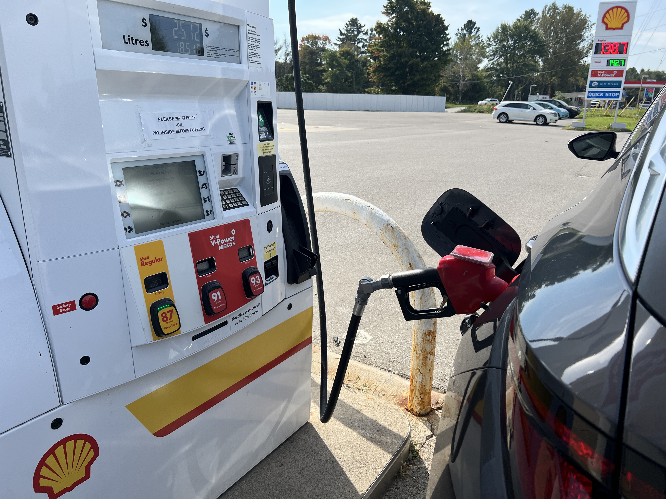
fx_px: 500
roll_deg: -0.6
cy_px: 250
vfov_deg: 53.1
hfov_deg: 67.3
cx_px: 333
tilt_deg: -17.4
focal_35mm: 26
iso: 50
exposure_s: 1/3077
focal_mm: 5.7
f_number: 1.5
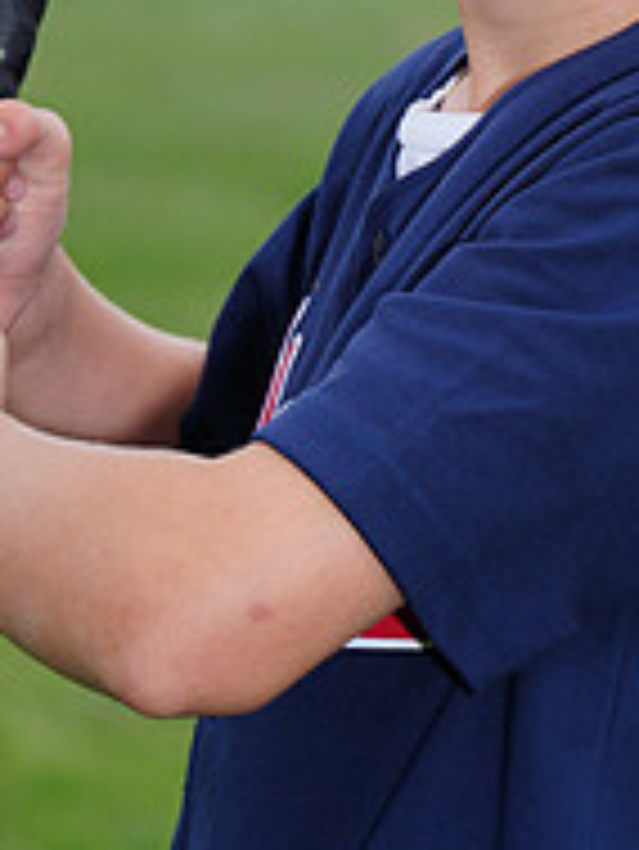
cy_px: -274
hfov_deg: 2.6
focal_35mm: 573
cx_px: 511
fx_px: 14087
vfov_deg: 3.4
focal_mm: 194
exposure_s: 1/250
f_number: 9
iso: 200
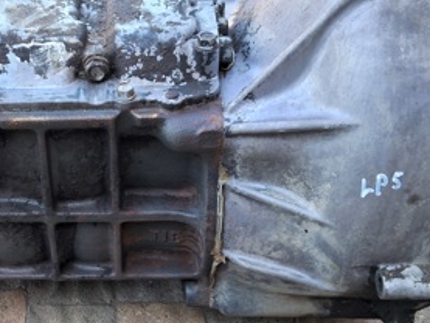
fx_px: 746
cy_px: 206
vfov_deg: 24.4
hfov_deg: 31.5
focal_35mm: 60
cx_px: 95
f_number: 1.8
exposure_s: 1/50
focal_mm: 3.98
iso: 50
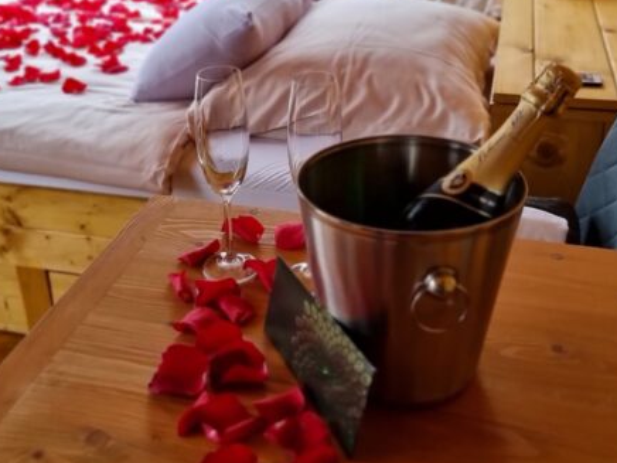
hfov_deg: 42.8
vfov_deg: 32.6
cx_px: 252
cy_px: 156
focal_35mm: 44
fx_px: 784
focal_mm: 6.7
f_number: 1.8
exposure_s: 1/100
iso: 200
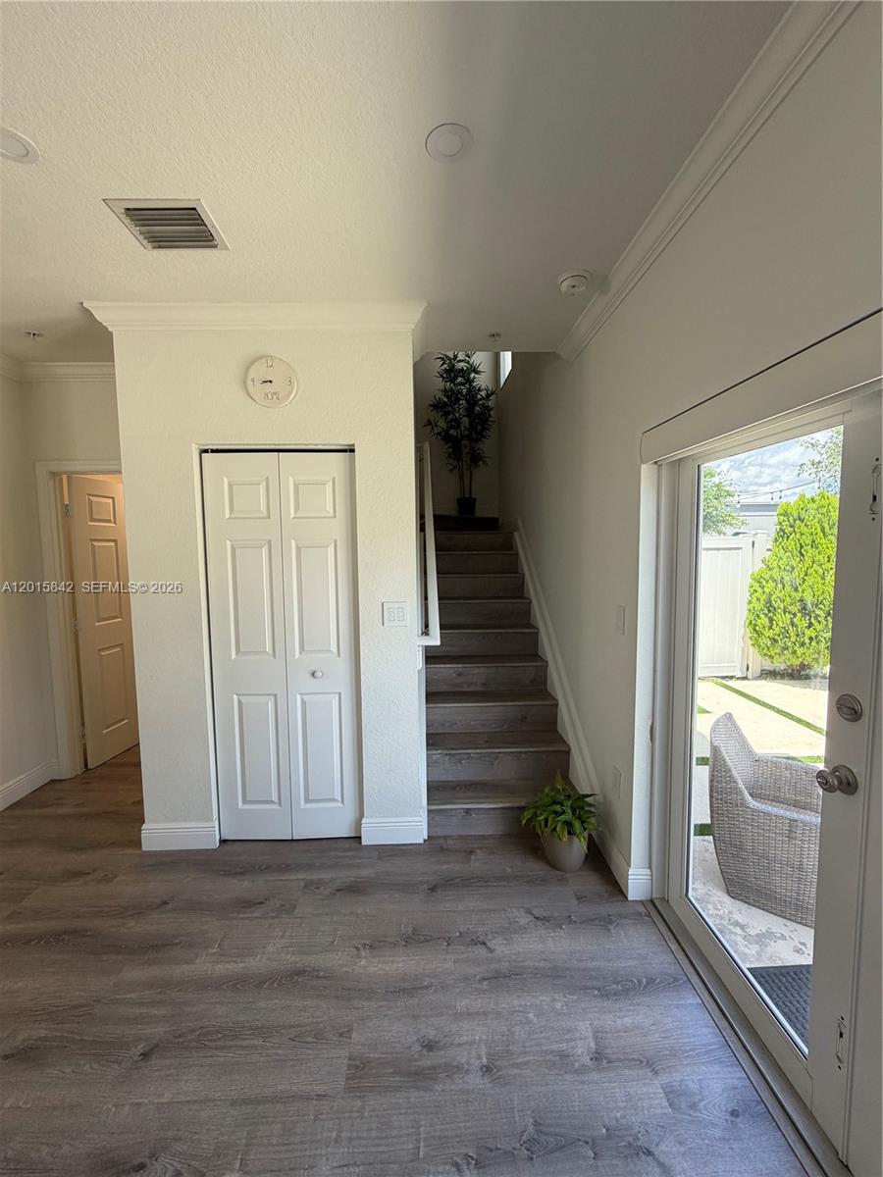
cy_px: 588
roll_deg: +1.3
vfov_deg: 102.1
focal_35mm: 14
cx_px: 442
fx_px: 476
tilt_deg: -5.0
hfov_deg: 85.7
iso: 100
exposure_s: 1/121
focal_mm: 2.22
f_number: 2.2
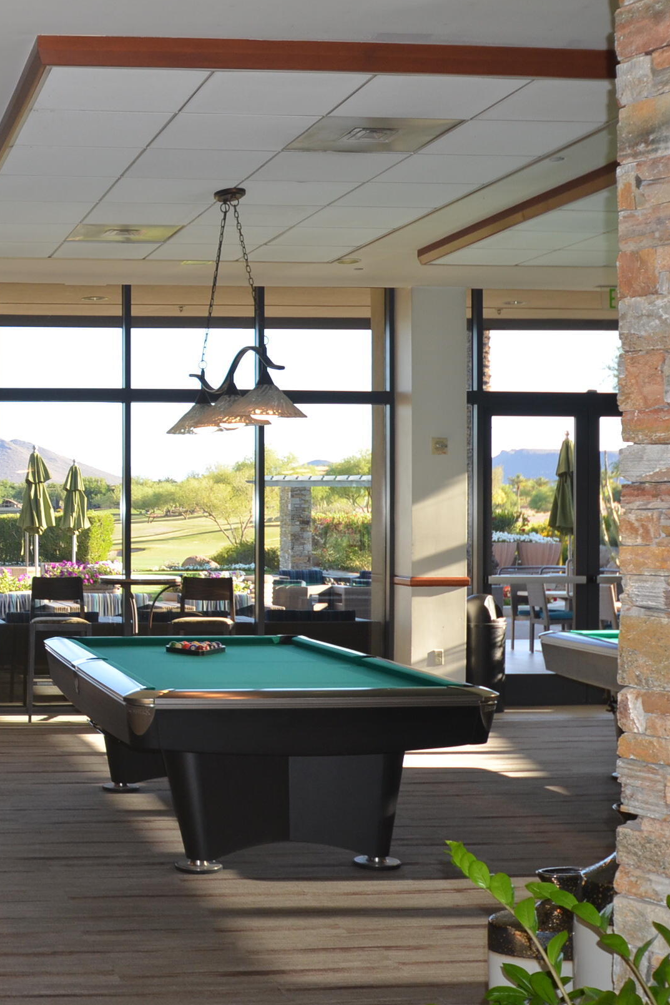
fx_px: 1536
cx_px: -97
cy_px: 505
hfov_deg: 22.9
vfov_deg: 36.2
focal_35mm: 55
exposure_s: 1/125
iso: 360
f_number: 4.5
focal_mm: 24
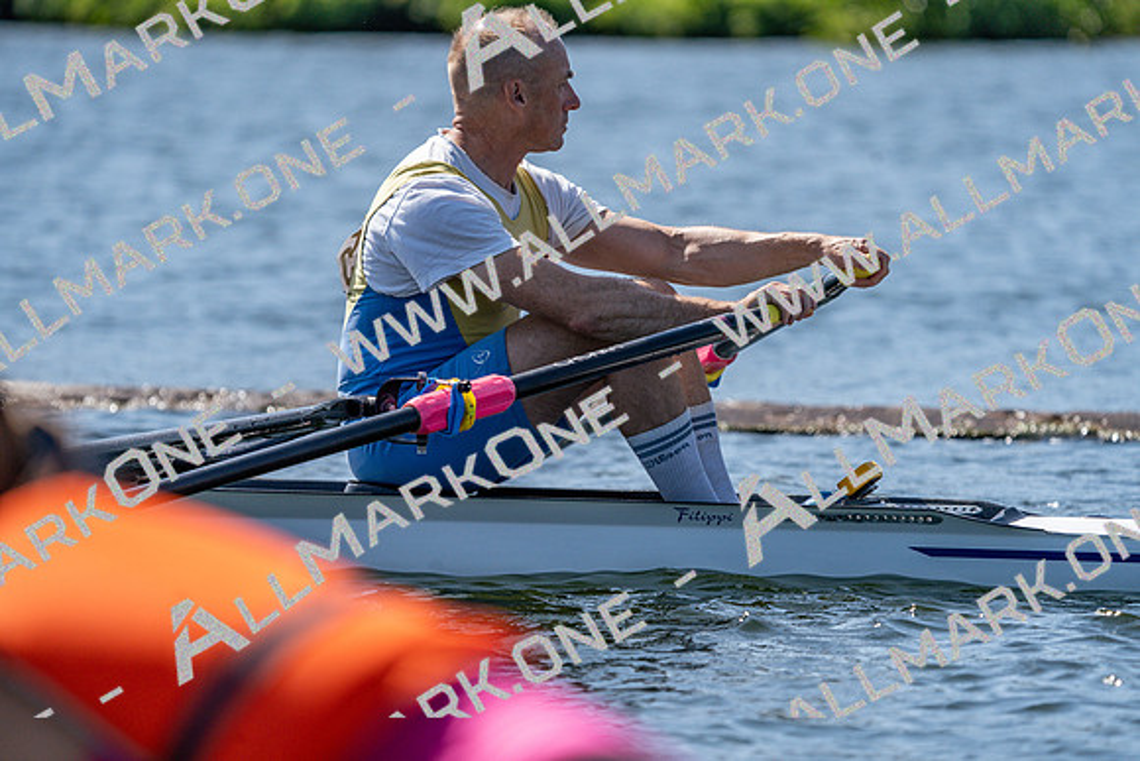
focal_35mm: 391
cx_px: 570
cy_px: 380
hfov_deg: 5.3
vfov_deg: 3.5
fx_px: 12384
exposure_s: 1/2000
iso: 250
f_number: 6.3
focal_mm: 391
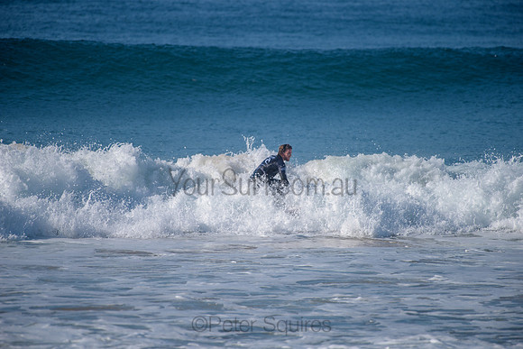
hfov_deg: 4.1
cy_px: 174
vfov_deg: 2.8
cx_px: 262
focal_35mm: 500
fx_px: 7265
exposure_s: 1/2000
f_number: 5.6
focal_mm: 500
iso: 200
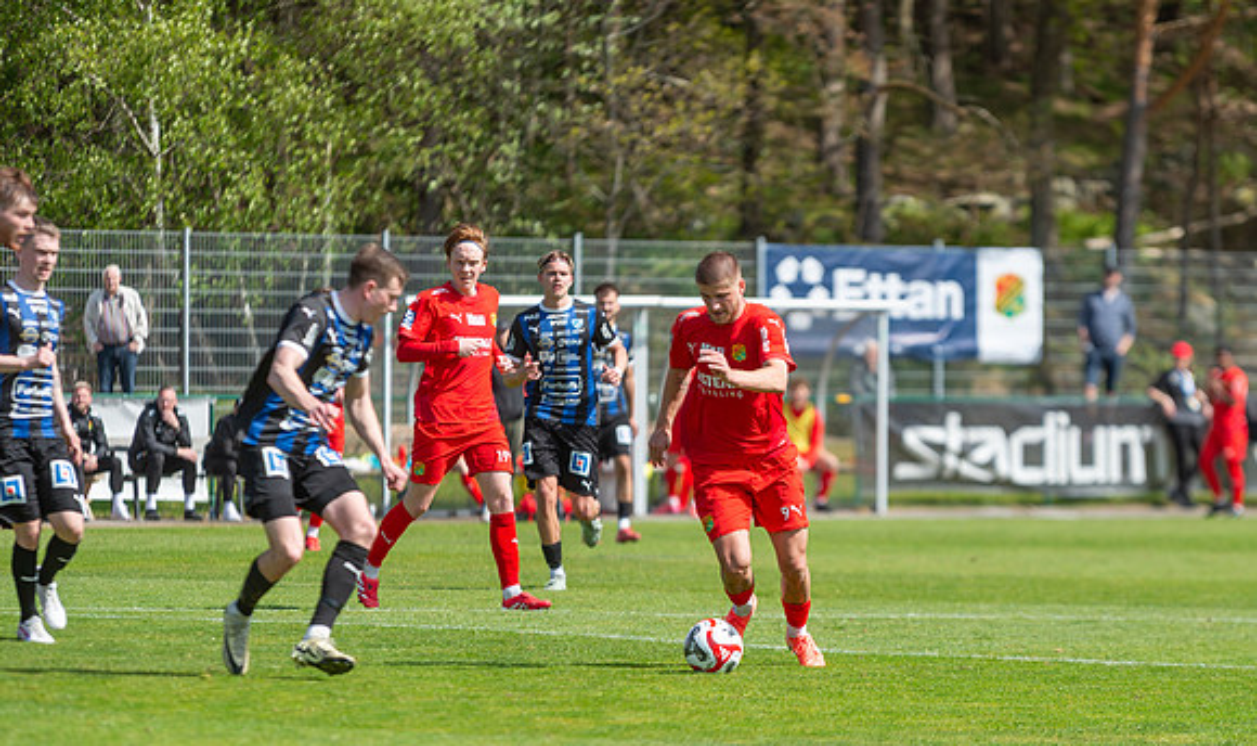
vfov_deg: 5.2
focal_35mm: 243
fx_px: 8197
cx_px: 733
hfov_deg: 8.8
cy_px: 475
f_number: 3.2
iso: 100
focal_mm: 200
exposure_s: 1/1600
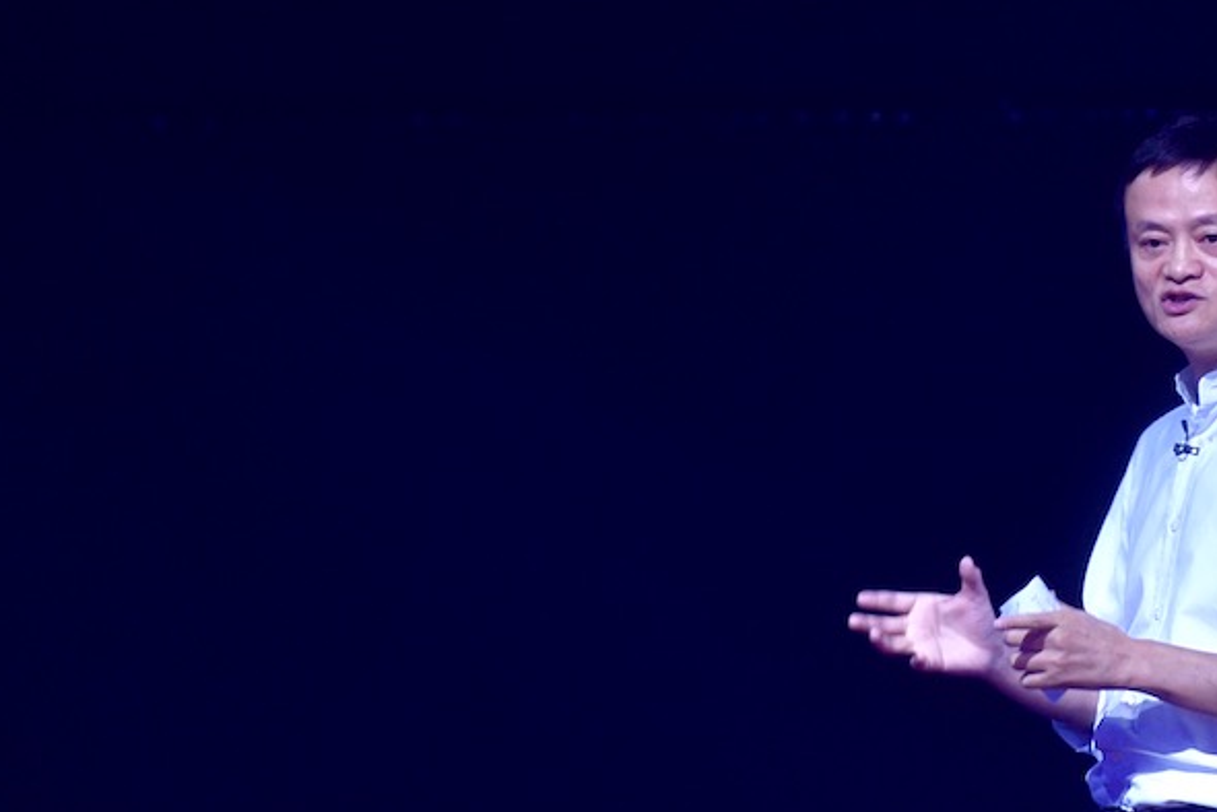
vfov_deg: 4.1
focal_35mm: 339
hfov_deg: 6.1
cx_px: 1007
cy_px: 600
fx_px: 11465
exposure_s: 1/200
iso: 1250
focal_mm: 200
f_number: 2.8
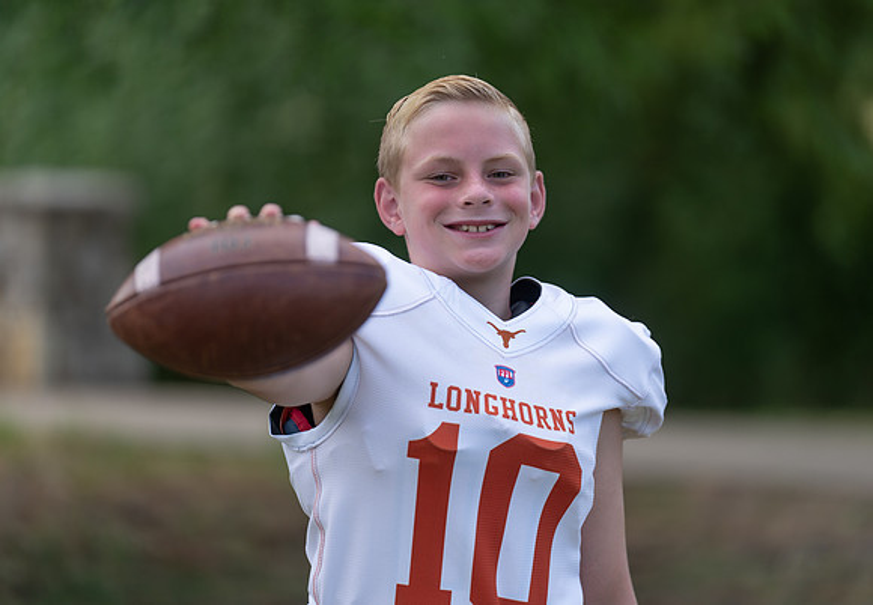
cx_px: 464
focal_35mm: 185
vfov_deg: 7.6
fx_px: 4540
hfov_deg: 11.0
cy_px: 296
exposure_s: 1/400
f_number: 2.8
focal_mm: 176
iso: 100
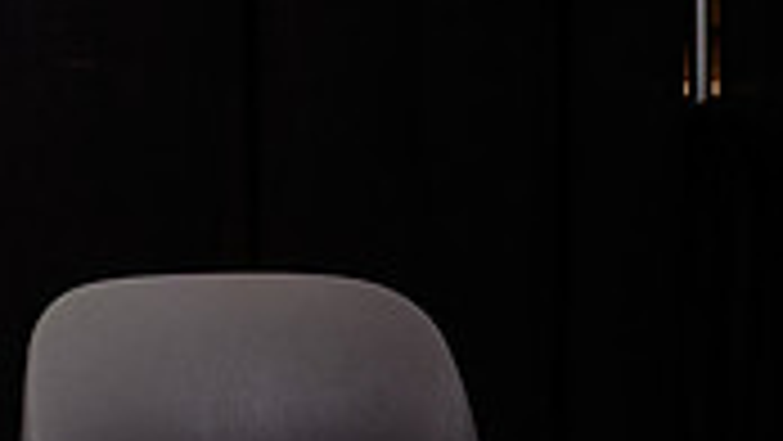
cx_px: -243
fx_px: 2679
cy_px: 48
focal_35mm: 129
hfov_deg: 15.8
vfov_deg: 9.4
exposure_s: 1/160
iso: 500
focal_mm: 30
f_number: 5
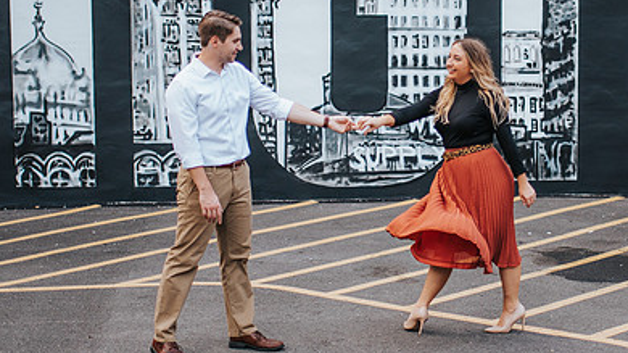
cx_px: 396
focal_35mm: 75
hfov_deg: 28.1
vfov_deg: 16.1
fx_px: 1248
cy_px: 150
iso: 450
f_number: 1.8
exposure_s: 1/800
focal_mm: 35
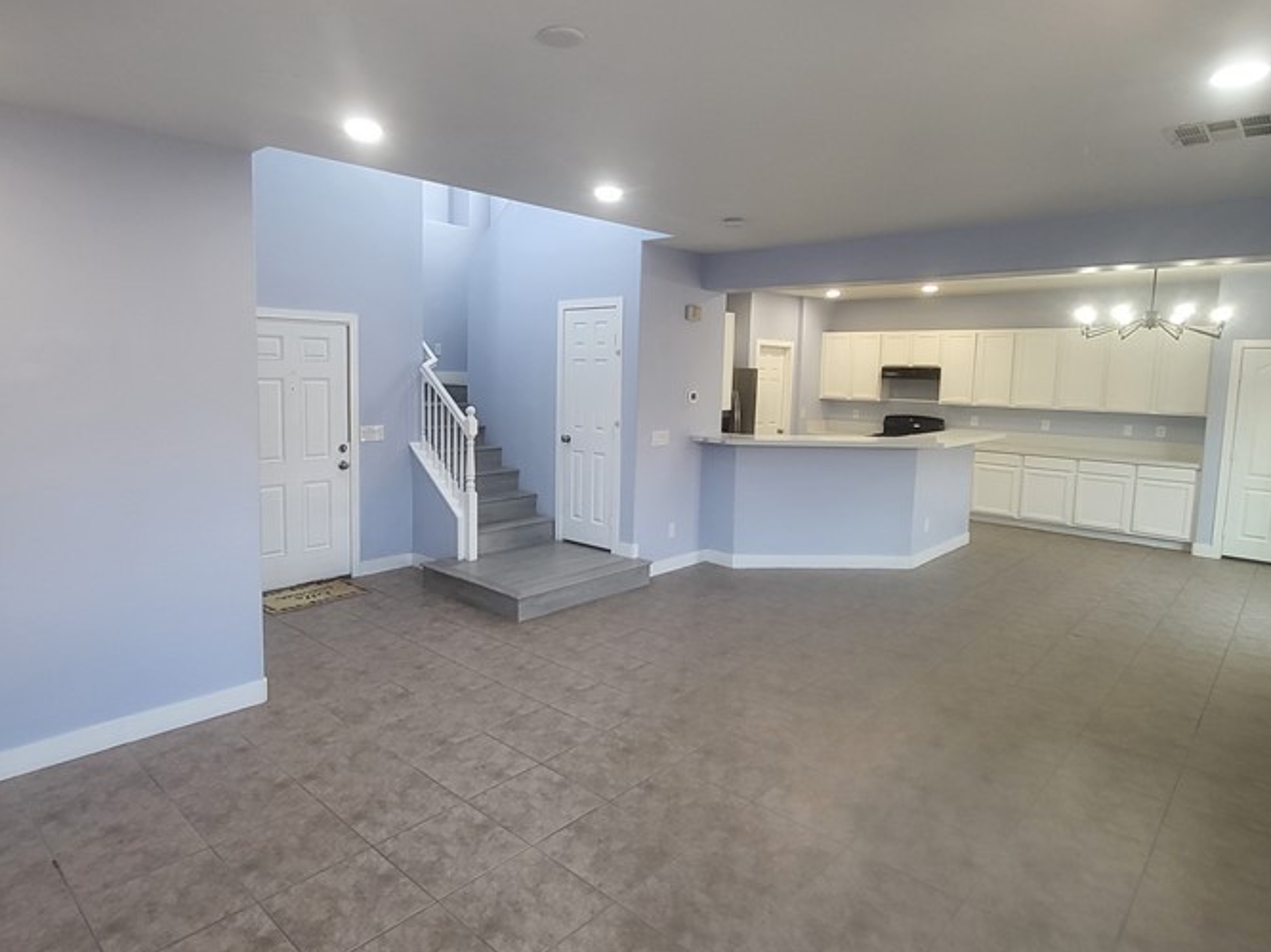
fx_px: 734
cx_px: 609
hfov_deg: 81.7
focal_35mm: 20
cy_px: 441
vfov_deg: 65.9
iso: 80
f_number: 2.2
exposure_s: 1/60
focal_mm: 1.74
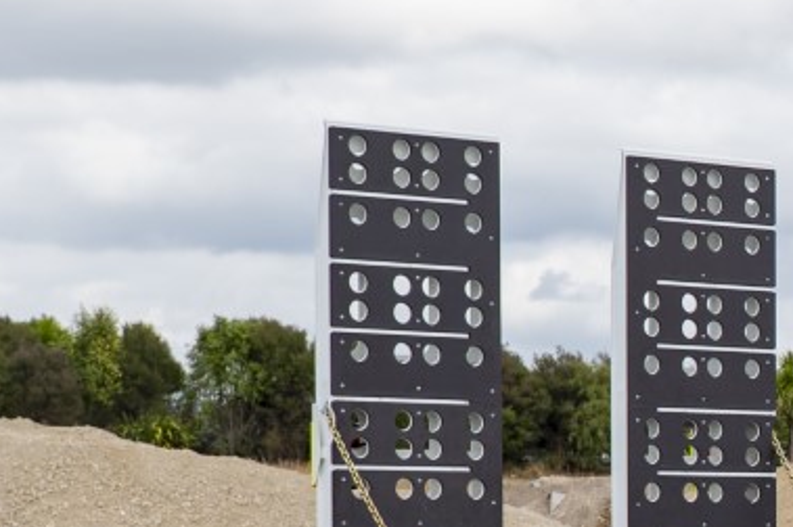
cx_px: 1692
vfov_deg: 9.0
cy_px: 684
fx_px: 3301
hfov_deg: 11.9
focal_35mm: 150
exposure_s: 1/400
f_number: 7.1
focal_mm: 35
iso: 100
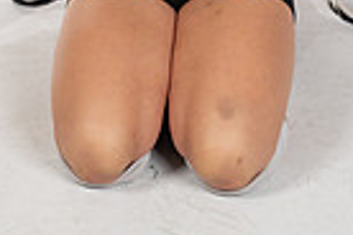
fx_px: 1765
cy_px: -317
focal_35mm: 180
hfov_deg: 11.4
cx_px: 169
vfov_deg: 7.2
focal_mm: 55
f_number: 8
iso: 800
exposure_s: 1/320
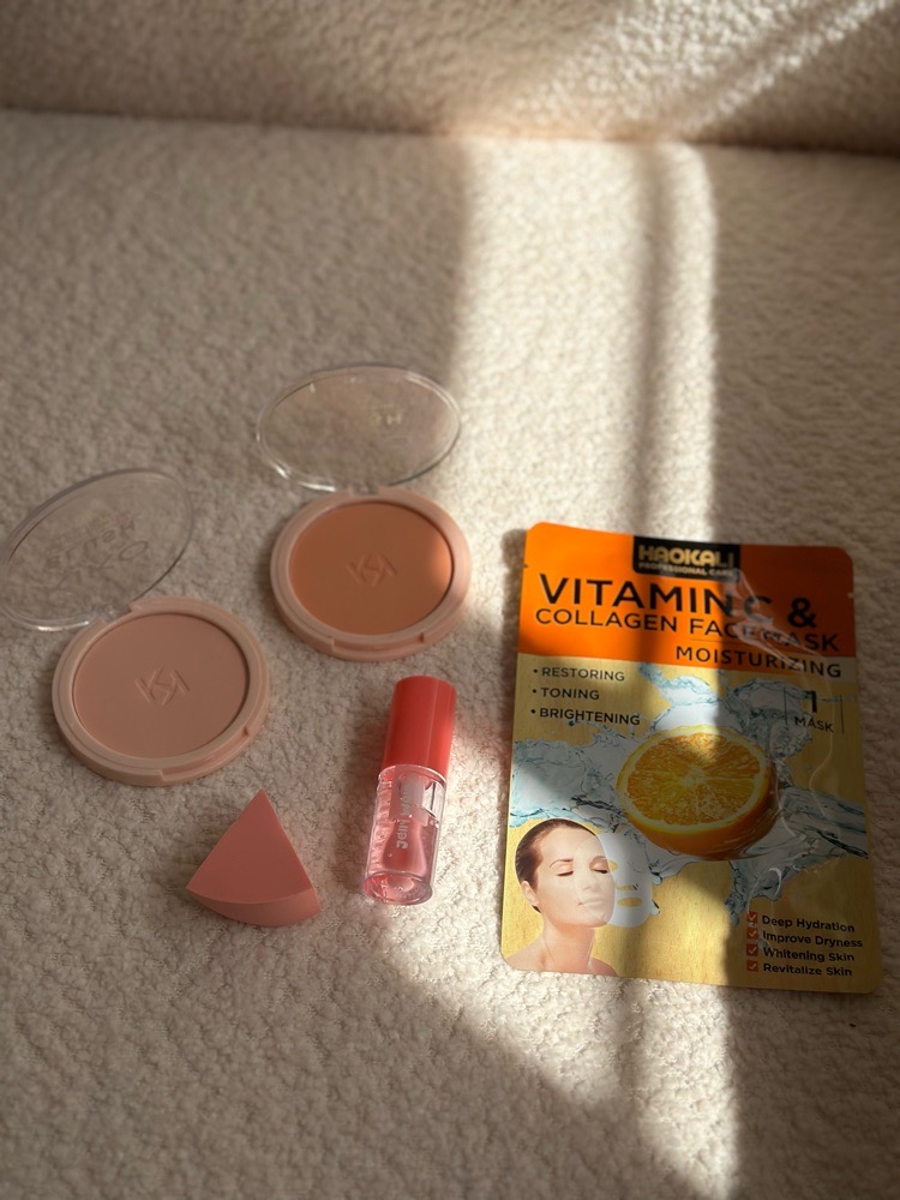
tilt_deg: -53.6
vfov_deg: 39.7
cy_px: 600
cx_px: 450
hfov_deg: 30.3
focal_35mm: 48
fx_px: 1664
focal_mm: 6.86
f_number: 1.78
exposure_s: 1/4367
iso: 80
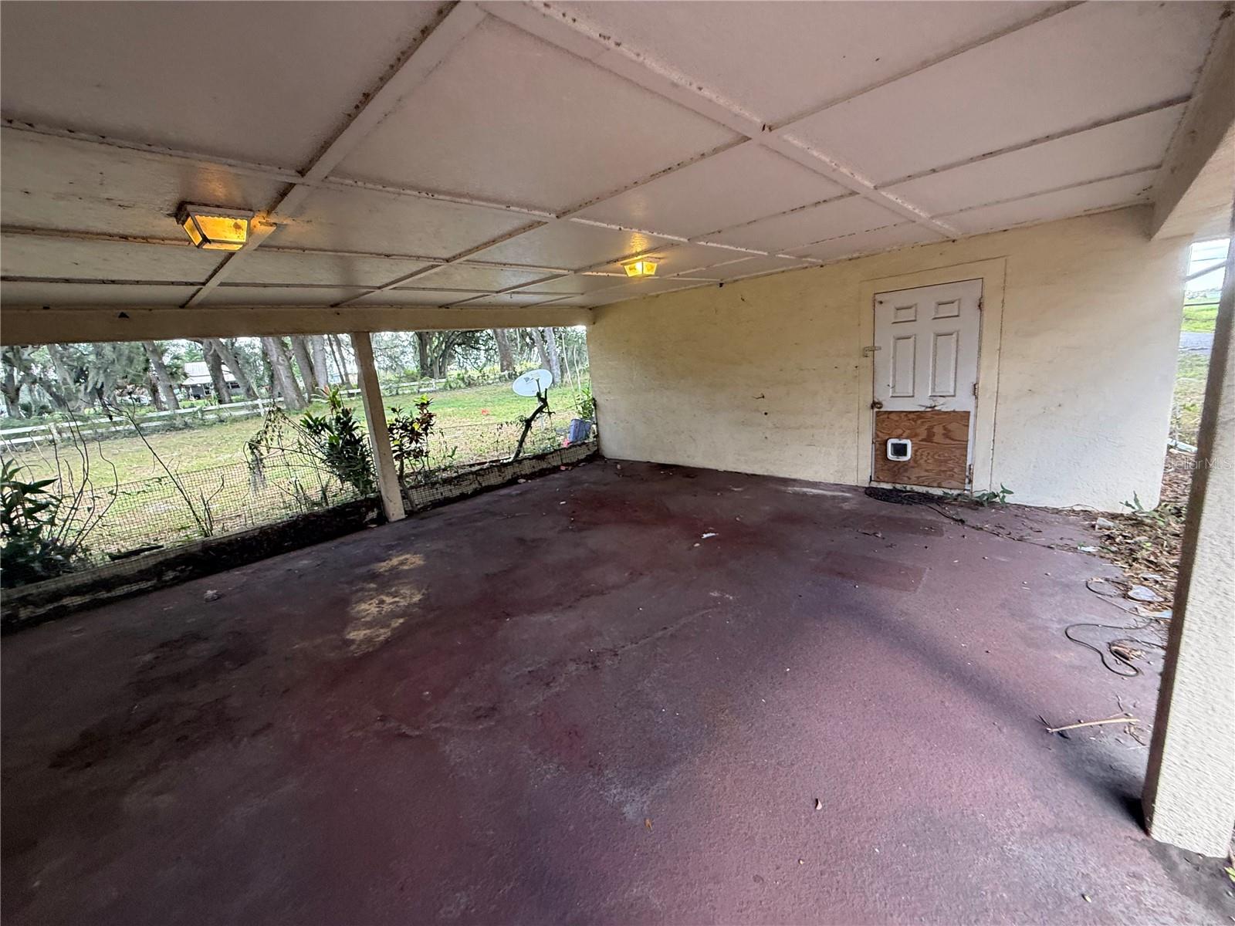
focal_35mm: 14
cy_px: 463
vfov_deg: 85.7
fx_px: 499
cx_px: 618
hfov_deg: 102.1
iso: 200
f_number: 2.2
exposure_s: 1/99
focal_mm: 2.22
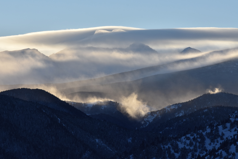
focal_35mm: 300
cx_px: 119
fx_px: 1983
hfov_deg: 6.9
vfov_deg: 4.6
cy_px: 80
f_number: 8
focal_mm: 200
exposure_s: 1/800
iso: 320
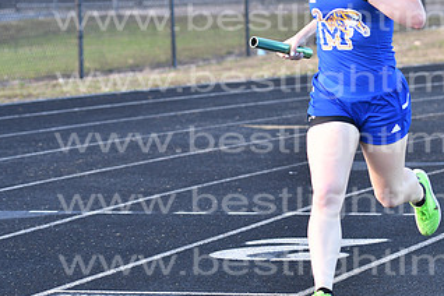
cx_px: 374
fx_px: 3034
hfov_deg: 8.3
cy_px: 112
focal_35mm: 246
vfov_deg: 5.6
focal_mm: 90
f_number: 4
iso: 500
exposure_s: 1/640
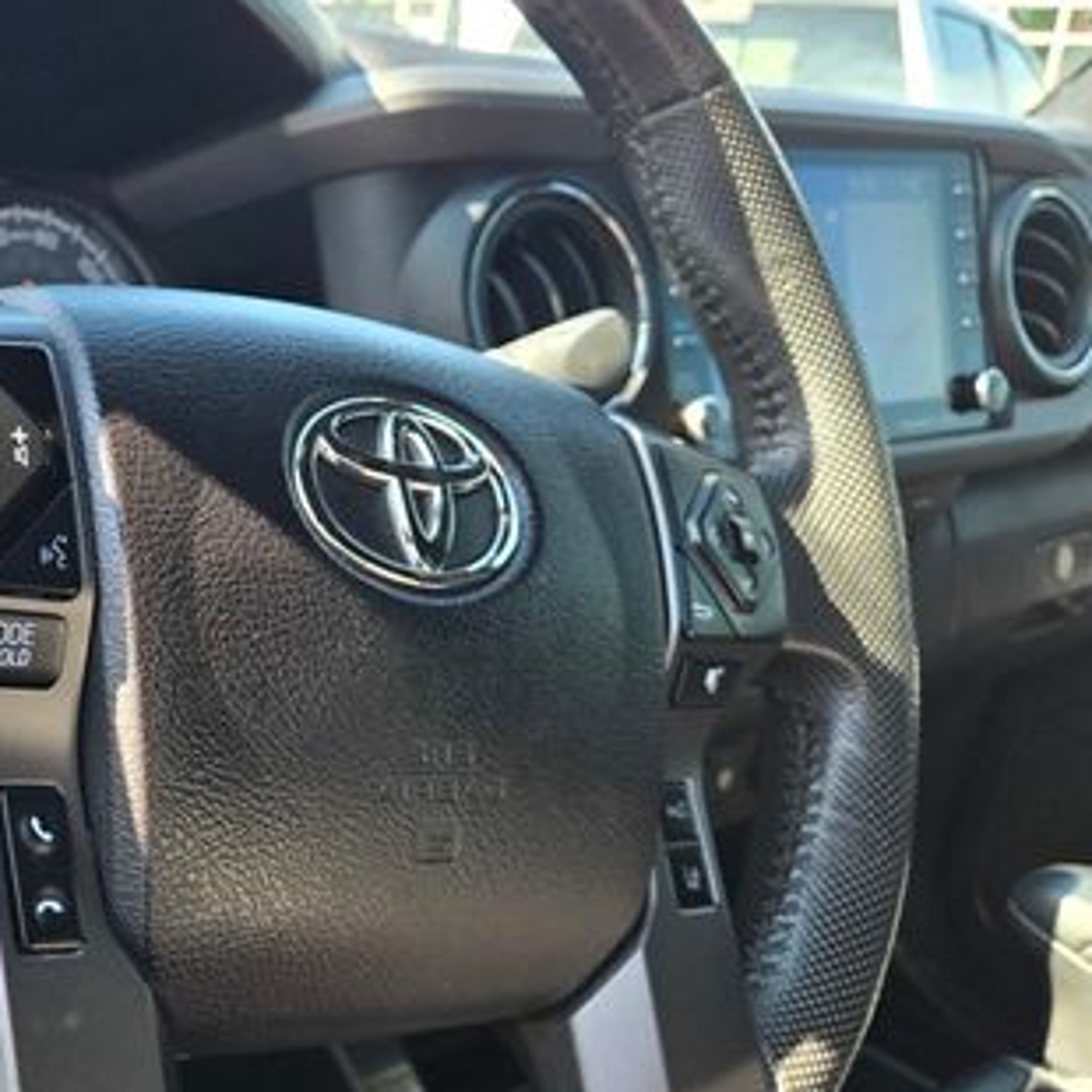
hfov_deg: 37.0
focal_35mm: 42
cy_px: 616
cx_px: 77
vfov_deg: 40.0
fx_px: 1499
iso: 80
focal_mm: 5.4
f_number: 1.8
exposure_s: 1/180
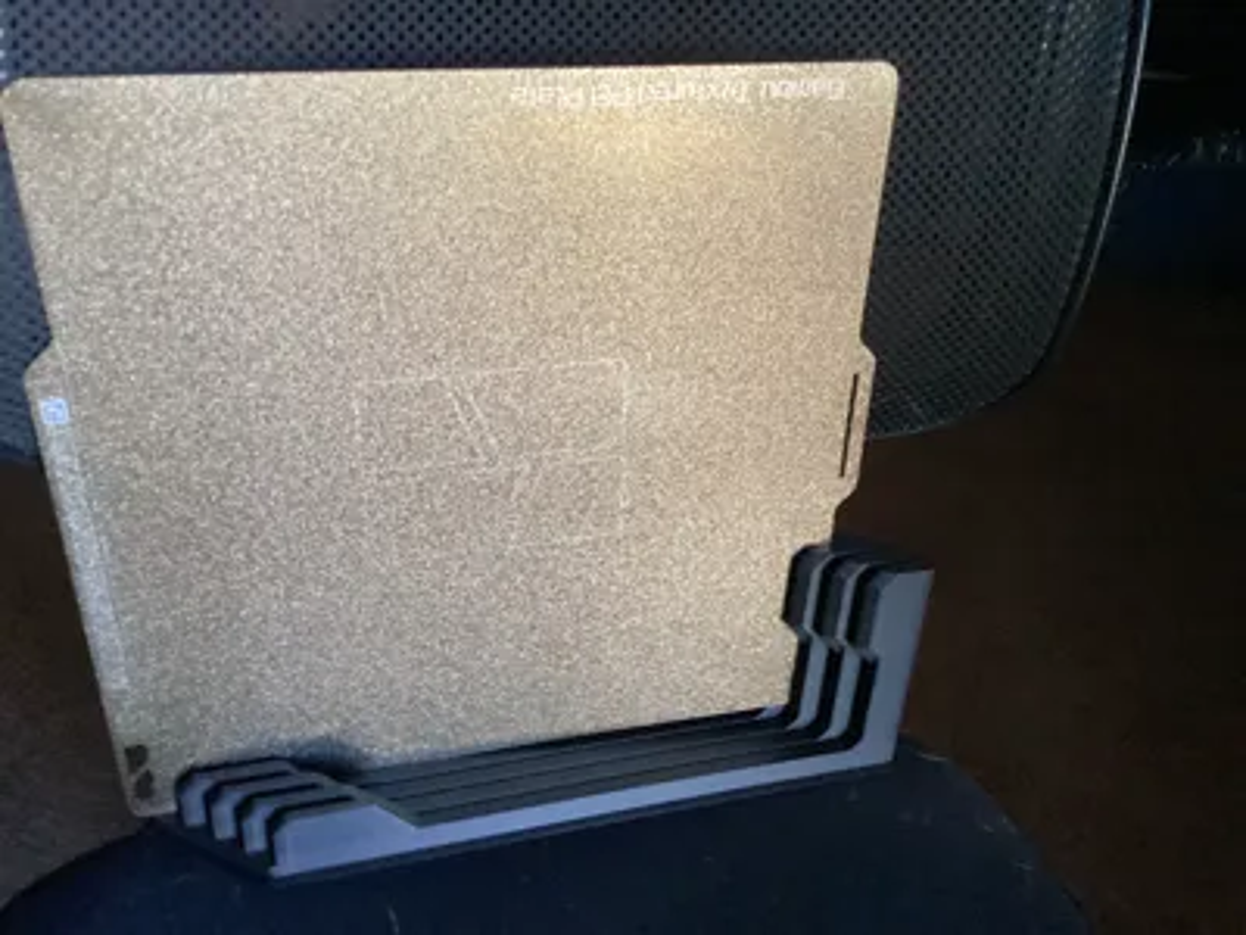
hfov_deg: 58.4
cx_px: 623
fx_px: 1116
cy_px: 468
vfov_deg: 45.4
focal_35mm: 31
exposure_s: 1/40
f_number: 2.4
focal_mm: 3.3
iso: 400
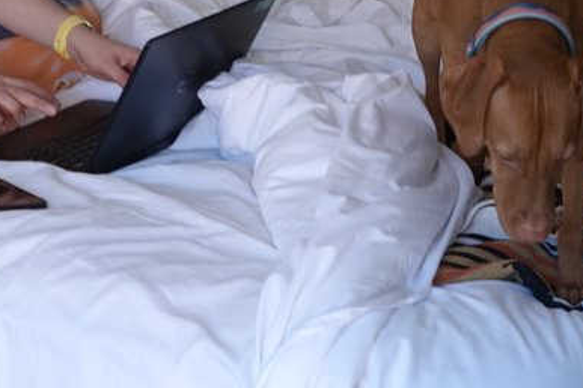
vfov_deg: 12.0
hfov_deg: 17.9
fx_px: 1846
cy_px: 95
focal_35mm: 114
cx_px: 292
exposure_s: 1/125
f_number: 4
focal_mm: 25.34
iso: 2000
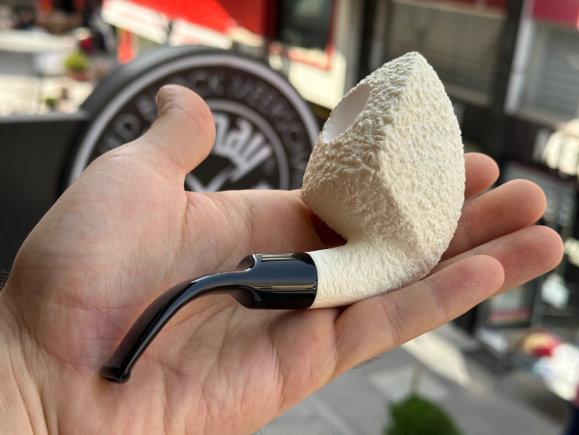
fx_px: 803
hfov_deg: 39.7
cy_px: 218
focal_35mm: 48
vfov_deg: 30.3
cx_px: 290
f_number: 1.78
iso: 64
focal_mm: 6.86
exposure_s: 1/634
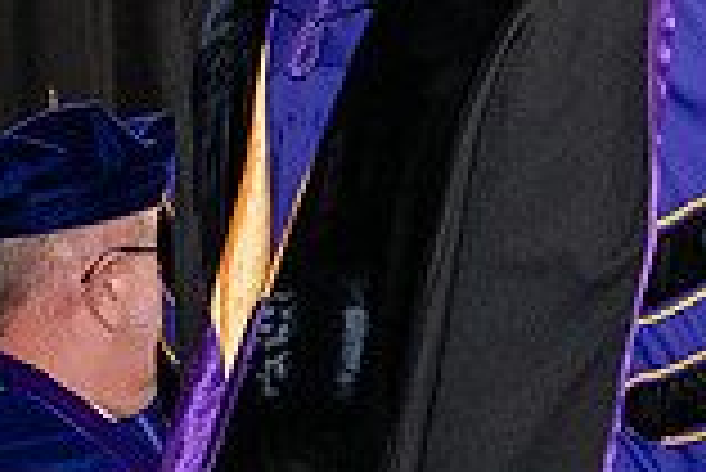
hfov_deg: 7.8
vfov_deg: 5.3
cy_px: 61
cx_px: 1075
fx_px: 5064
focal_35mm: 258
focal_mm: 70
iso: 2500
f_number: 5
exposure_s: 1/200
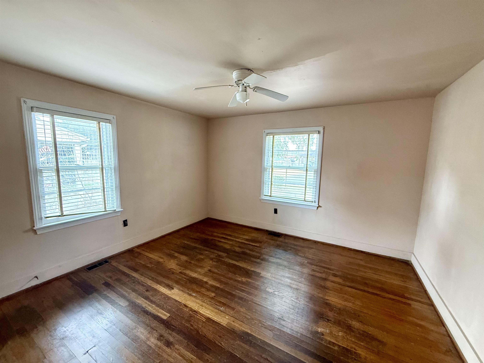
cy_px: 182
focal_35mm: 14
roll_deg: -1.7
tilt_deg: -6.6
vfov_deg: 85.7
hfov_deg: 102.1
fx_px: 196
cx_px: 242
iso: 500
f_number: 2.2
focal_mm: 2.22
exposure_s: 1/60
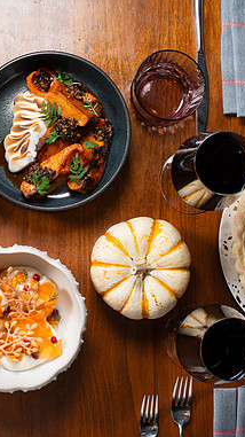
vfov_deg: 23.9
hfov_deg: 13.4
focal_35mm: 89
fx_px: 1029
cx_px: -9
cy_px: 205
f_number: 6.3
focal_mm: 50
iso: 200
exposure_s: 1/250
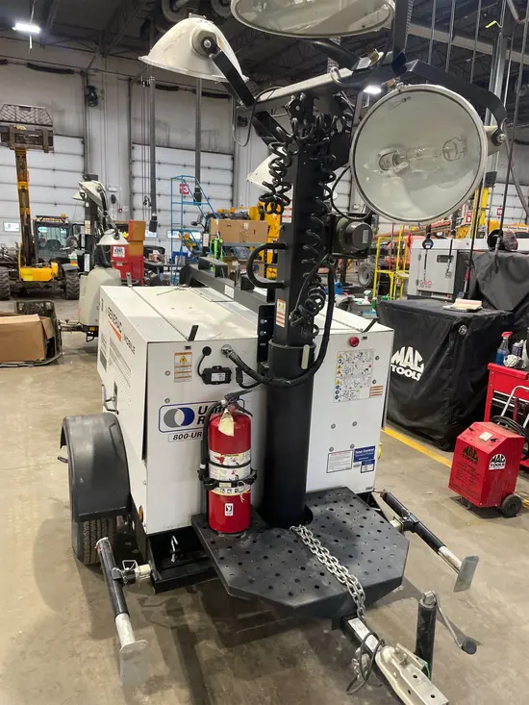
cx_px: 264
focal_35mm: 26
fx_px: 530
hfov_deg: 53.1
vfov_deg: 67.3
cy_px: 352
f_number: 1.6
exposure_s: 1/60
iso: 160
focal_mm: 4.2
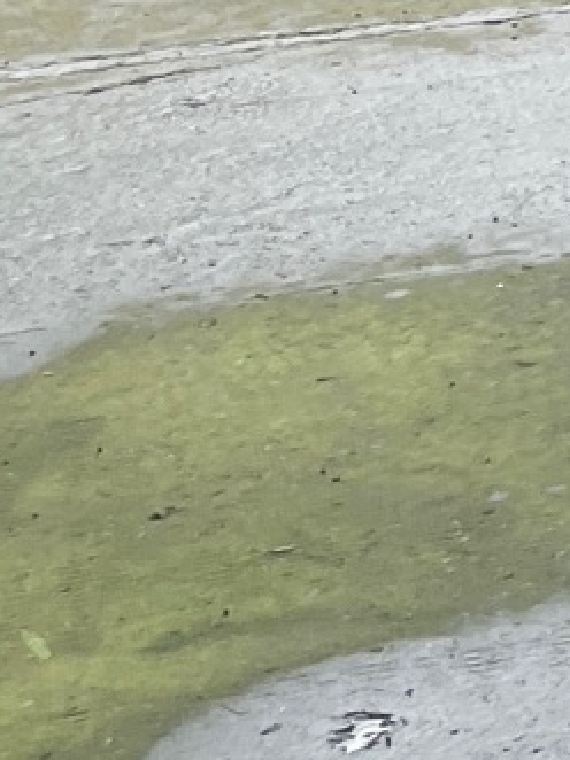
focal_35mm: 157
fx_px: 3449
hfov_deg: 9.0
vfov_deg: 11.8
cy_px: -544
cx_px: 1034
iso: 50
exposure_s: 1/1103
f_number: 1.6
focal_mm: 4.2
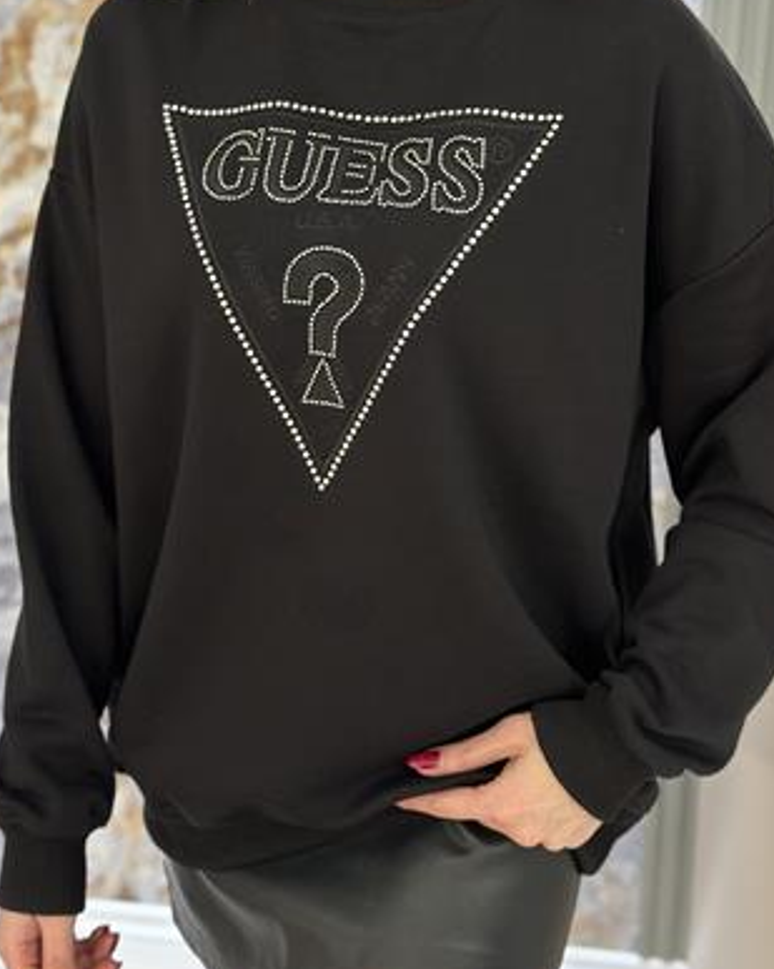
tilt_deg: -19.1
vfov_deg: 30.0
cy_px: 416
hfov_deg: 24.2
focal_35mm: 63
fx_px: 1806
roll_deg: -1.6
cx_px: 411
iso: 250
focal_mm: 6.86
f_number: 1.78
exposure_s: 1/50
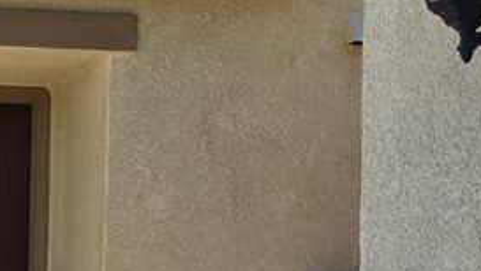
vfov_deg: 12.3
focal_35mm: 94
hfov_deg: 20.8
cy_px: 392
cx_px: -130
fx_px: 1200
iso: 64
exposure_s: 1/5294
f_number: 1.4
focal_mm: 6.5
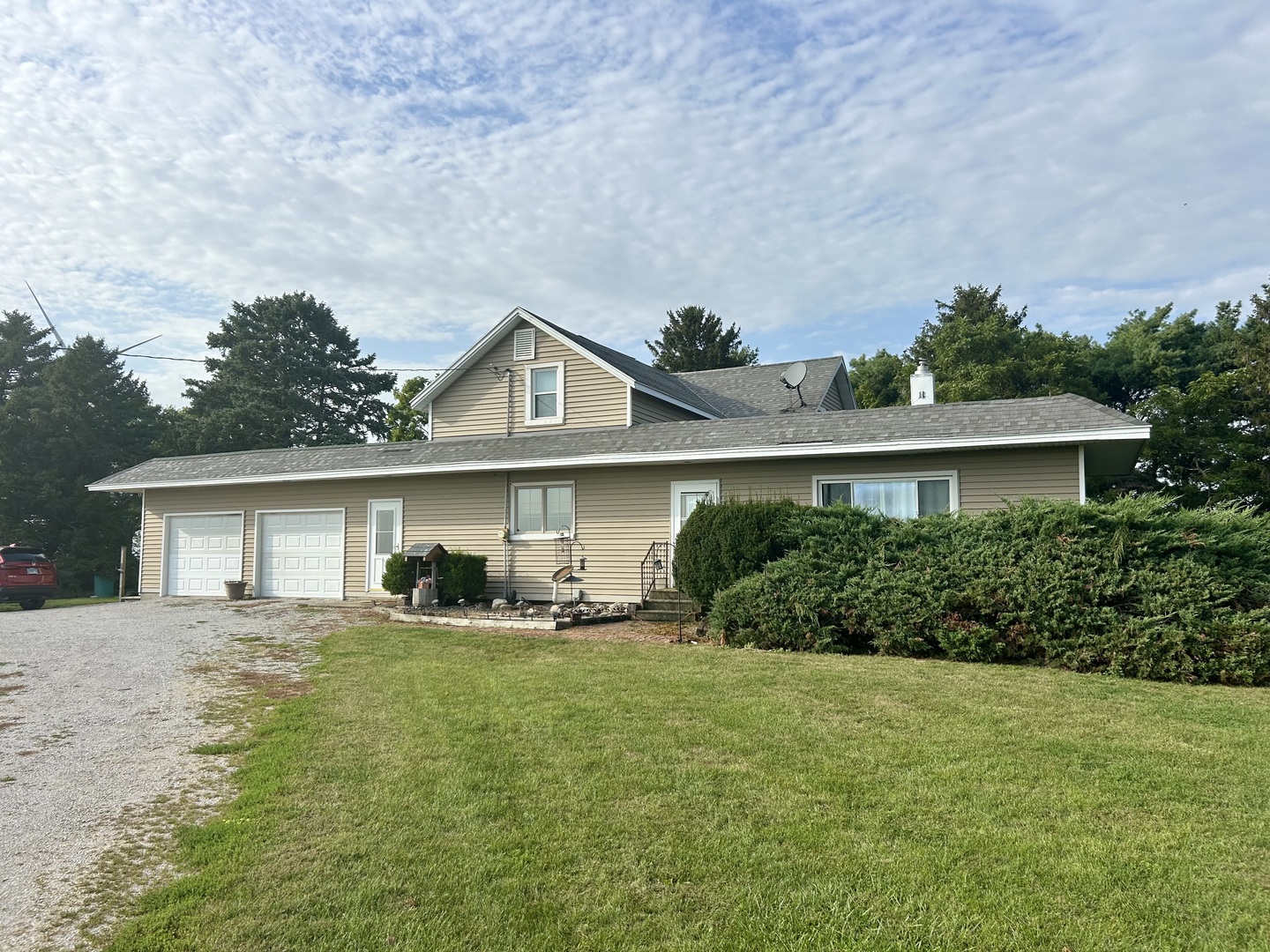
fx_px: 954
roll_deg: +0.5
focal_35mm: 26
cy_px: 476
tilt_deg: +5.0
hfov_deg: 67.3
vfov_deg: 53.1
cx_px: 635
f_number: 1.5
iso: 50
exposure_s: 1/3704
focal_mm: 5.7
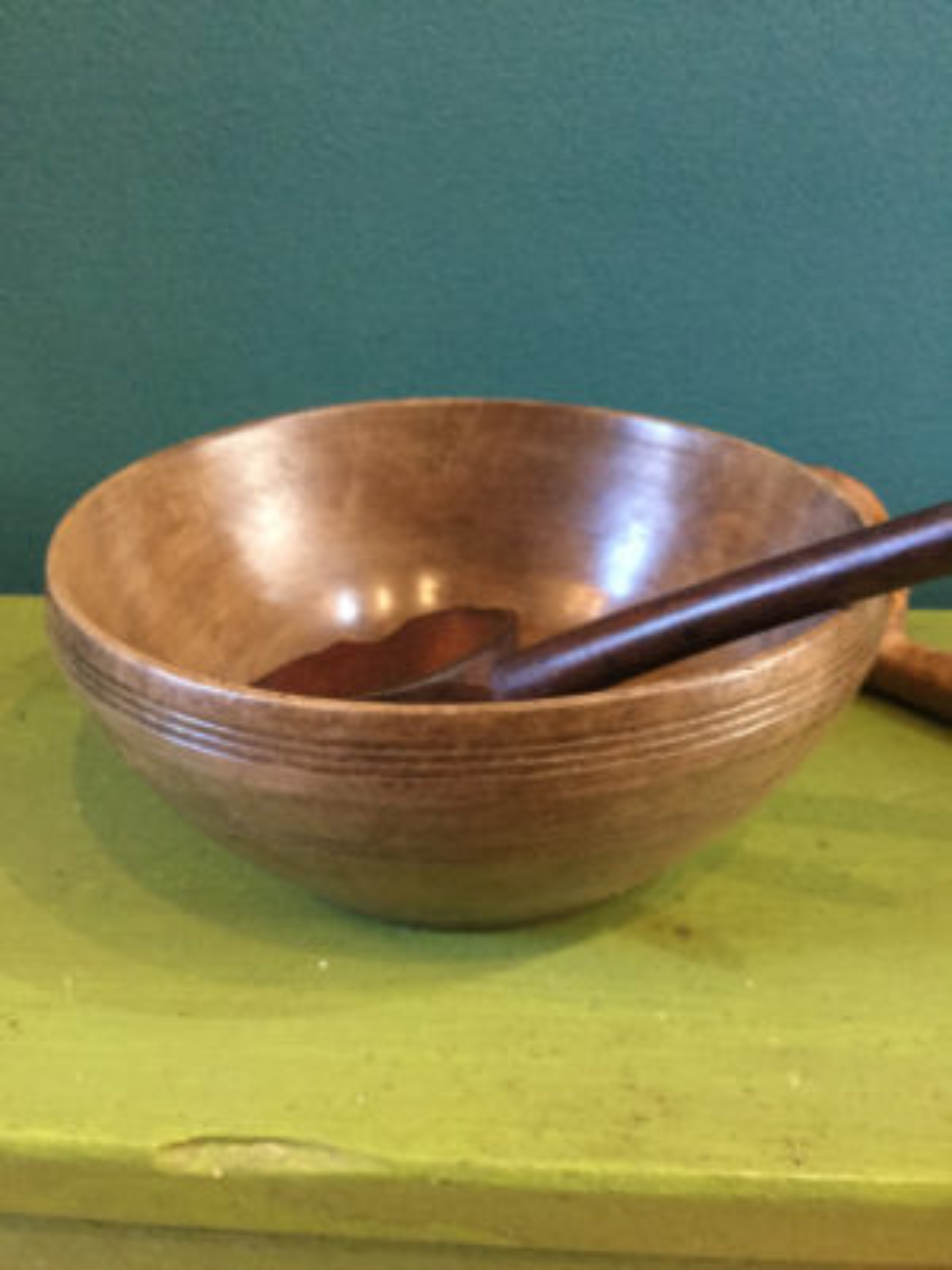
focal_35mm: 31
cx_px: 476
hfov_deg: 45.4
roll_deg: +0.8
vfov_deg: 58.4
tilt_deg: -27.1
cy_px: 635
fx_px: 1137
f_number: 2.4
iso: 200
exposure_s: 1/17
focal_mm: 3.3
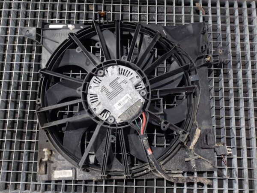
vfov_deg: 54.9
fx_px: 186
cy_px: 96
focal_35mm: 25
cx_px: 128
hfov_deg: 69.4
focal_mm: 5.23
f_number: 1.8
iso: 400
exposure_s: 1/50
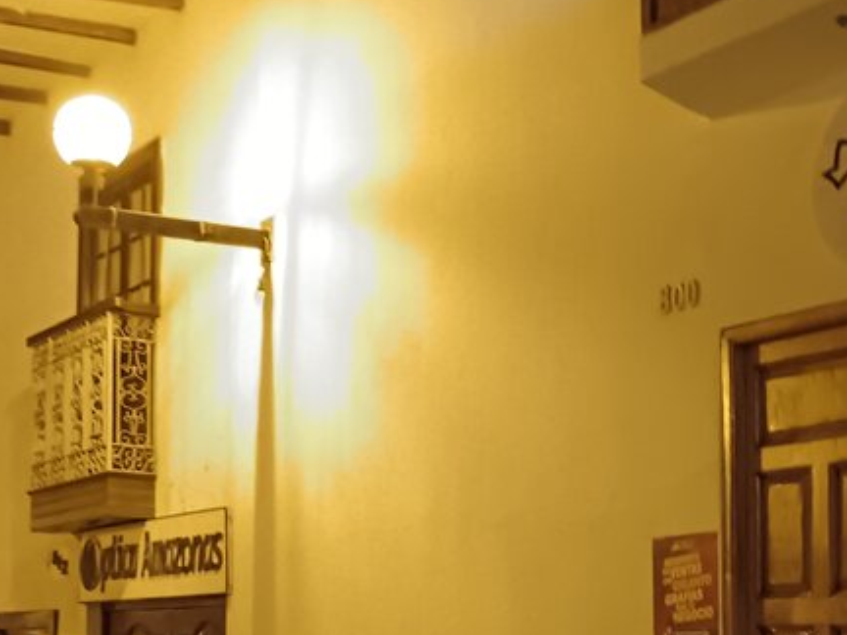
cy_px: 566
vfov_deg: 18.2
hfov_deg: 24.1
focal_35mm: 80
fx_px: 1957
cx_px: 210
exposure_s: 1/24
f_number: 1.9
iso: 2015
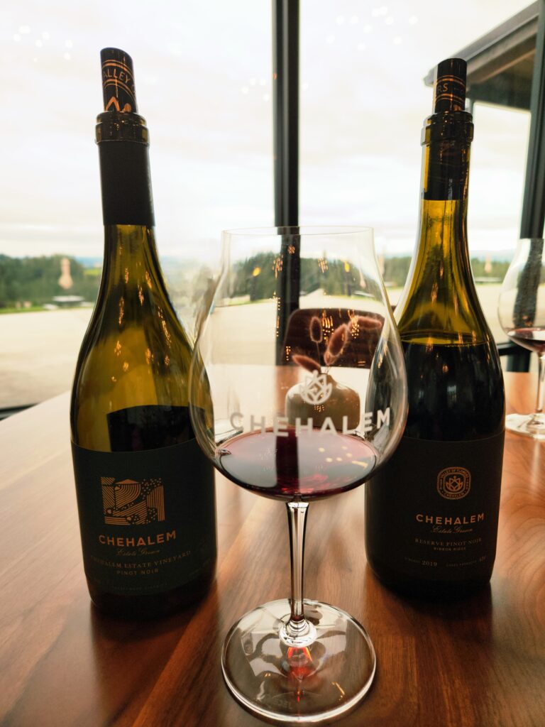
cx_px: 272
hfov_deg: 58.9
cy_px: 364
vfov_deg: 73.9
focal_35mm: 23
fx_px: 483
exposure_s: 1/120
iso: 25
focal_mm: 5.4
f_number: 1.8
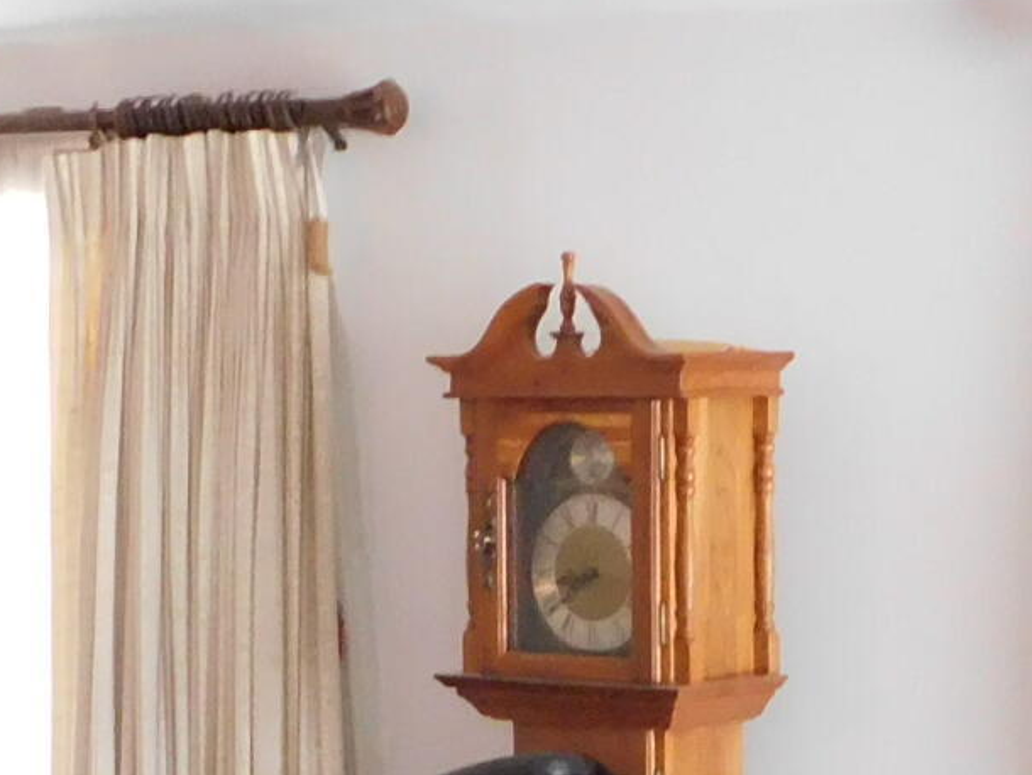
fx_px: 3519
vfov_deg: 12.1
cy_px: 1097
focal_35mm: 118
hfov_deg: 16.7
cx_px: 538
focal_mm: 4.1
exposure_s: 1/20
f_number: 3
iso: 400
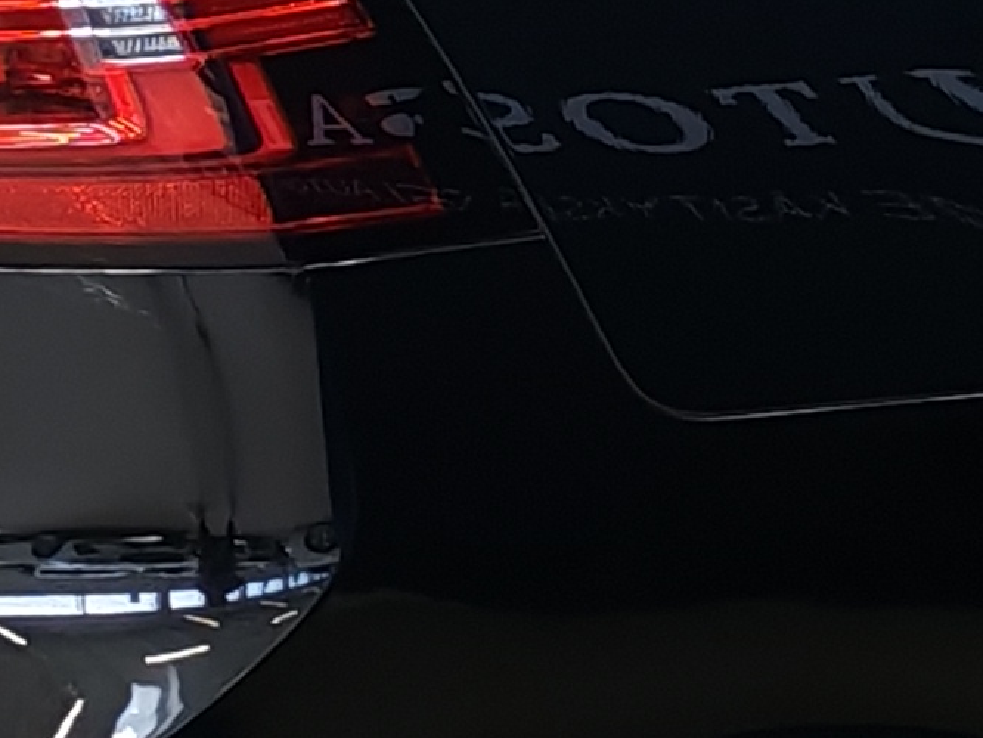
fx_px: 5937
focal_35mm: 209
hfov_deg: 9.5
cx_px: 608
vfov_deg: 7.1
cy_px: -108
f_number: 1.9
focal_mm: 6.12
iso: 125
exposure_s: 1/100
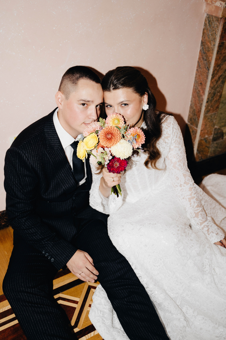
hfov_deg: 34.2
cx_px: 113
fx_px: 367
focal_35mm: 39
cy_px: 170
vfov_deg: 49.6
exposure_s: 1/160
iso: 250
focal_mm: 39
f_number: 2.8
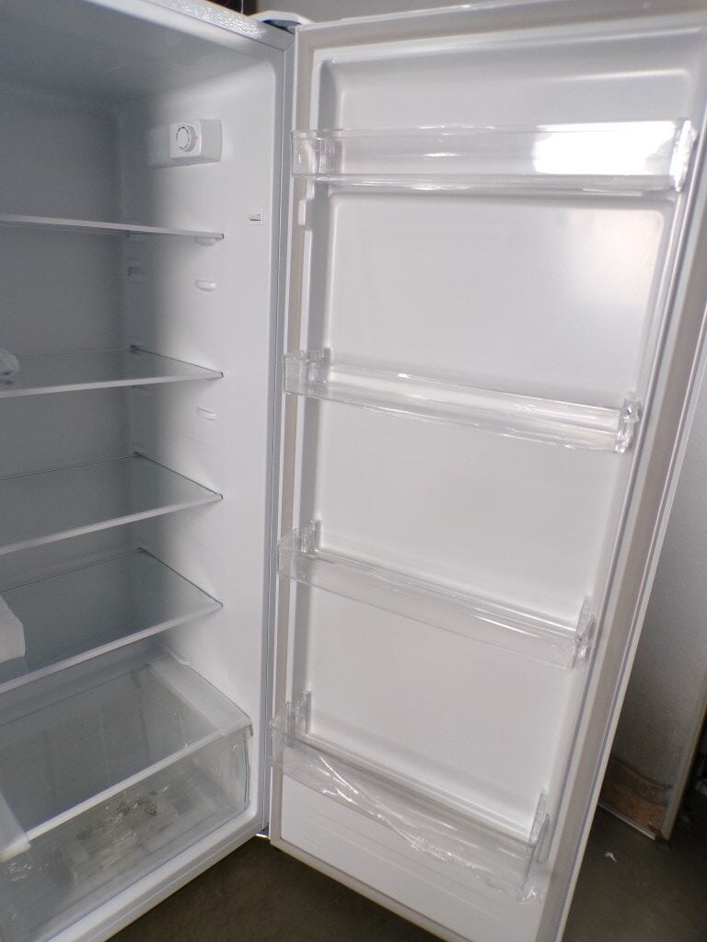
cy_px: 471
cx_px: 354
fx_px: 654
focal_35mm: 24
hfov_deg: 56.8
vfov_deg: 71.6
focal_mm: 4.3
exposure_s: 1/25
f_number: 3
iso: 200
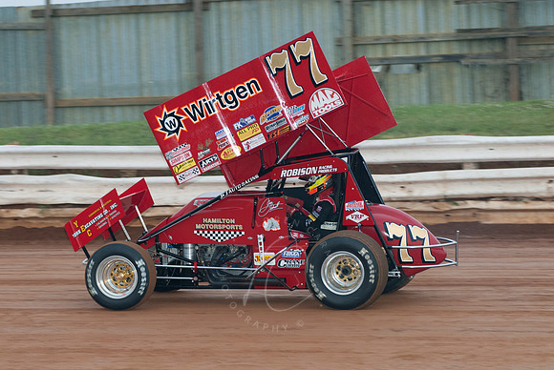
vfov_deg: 7.9
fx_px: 2680
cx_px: 277
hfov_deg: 11.8
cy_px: 185
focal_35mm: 174
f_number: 4
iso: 400
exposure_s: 1/320
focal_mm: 116
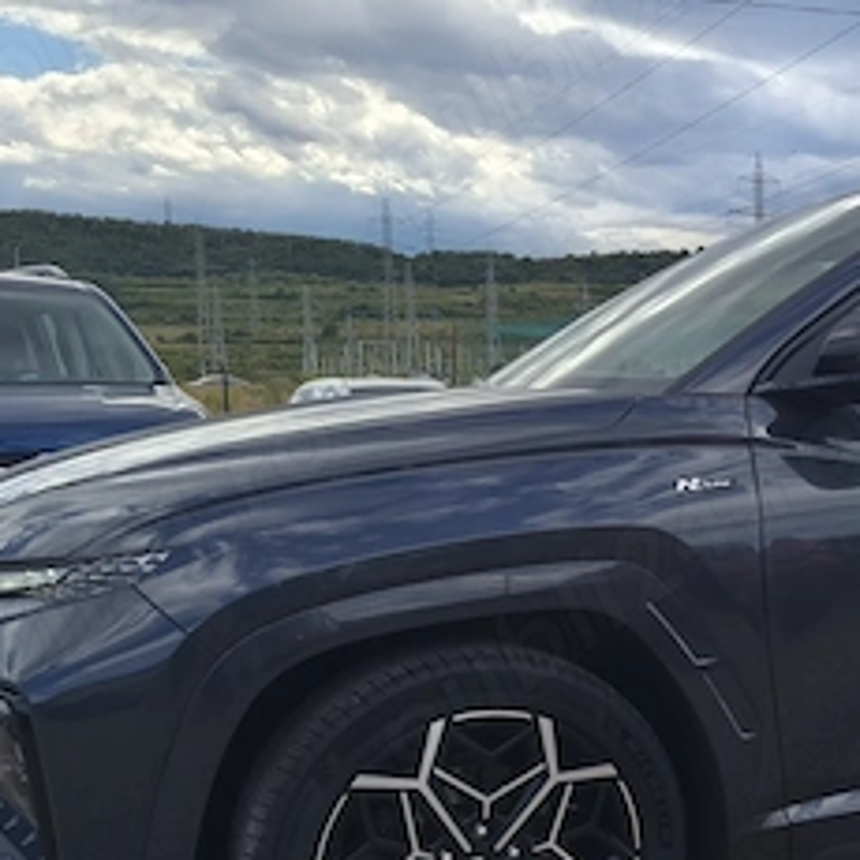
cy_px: 632
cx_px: 879
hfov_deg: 29.8
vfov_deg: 31.7
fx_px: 1490
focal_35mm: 53
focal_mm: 6.18
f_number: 1.65
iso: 50
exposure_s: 1/240
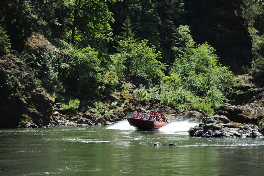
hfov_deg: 15.8
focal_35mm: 130
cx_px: 132
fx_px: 953
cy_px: 88
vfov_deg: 10.5
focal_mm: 130
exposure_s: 1/800
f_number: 4.2
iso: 200
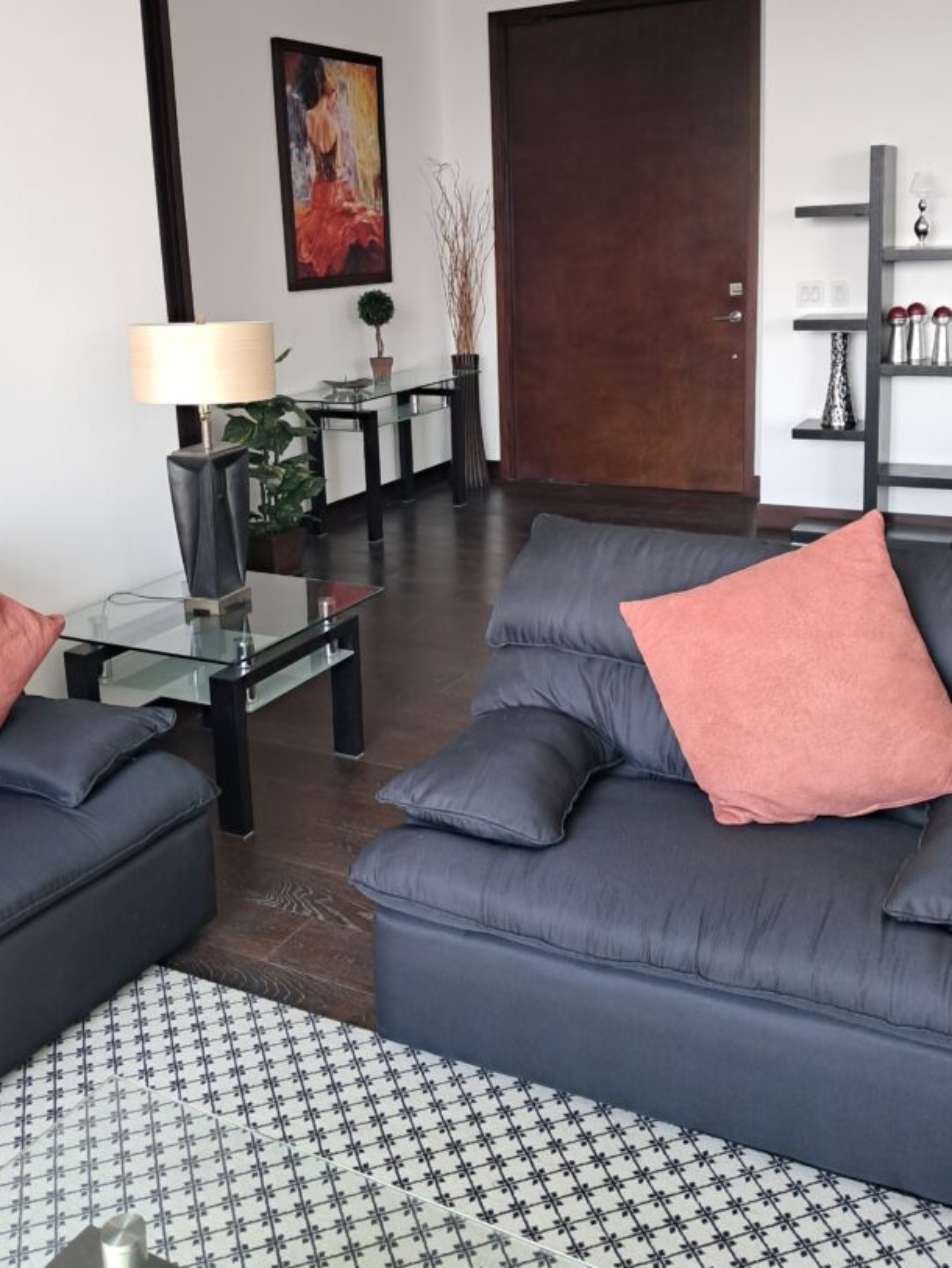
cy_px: 487
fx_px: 1246
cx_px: 465
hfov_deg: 41.8
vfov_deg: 53.4
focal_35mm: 34
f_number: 1.8
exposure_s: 1/60
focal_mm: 4
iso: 125
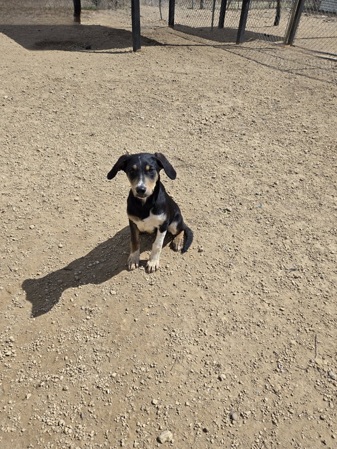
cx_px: 168
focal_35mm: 23
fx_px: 299
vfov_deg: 73.9
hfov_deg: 58.9
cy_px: 224
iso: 25
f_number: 1.8
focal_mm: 5.4
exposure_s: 1/2500
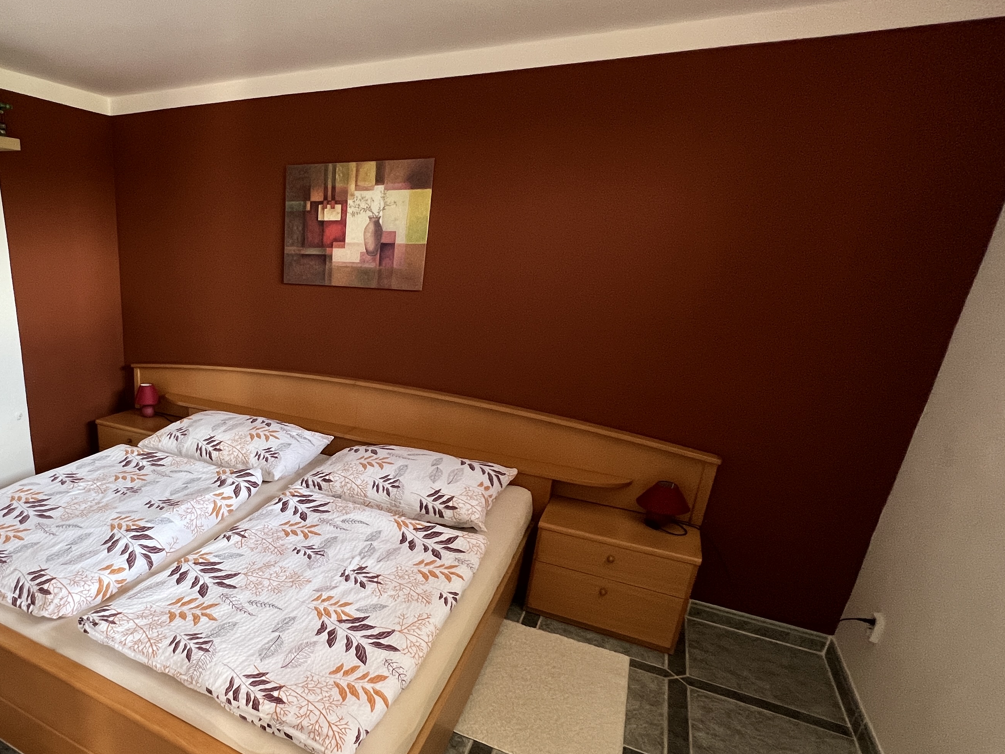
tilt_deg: -20.1
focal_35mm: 20
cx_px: 266
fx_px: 581
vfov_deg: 65.2
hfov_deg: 76.4
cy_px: 464
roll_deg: -0.7
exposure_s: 1/63
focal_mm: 1.57
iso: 250
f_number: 1.8
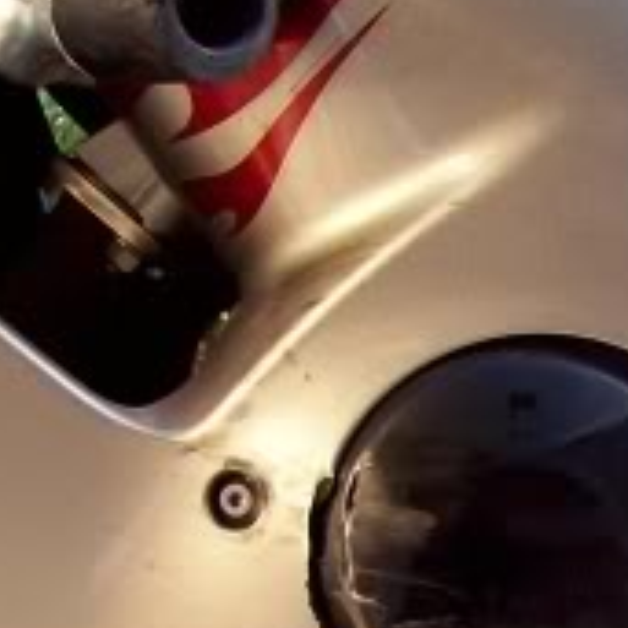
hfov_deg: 14.1
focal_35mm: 119
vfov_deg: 14.1
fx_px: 2443
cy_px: 801
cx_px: 801
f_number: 2.7
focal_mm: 6
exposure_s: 1/150
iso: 80
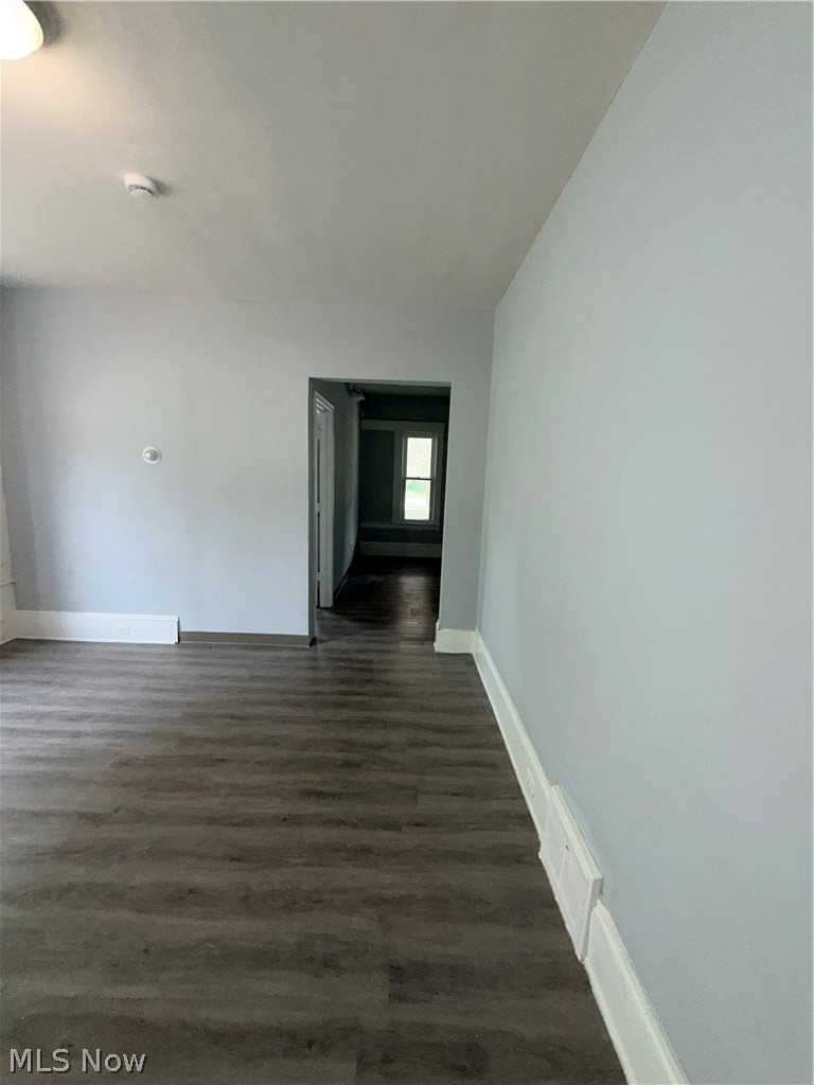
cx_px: 407
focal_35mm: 14
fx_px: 439
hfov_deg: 85.7
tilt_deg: -9.1
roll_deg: -2.4
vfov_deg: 102.1
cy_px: 542
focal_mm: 2.22
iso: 160
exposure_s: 1/121
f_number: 2.2
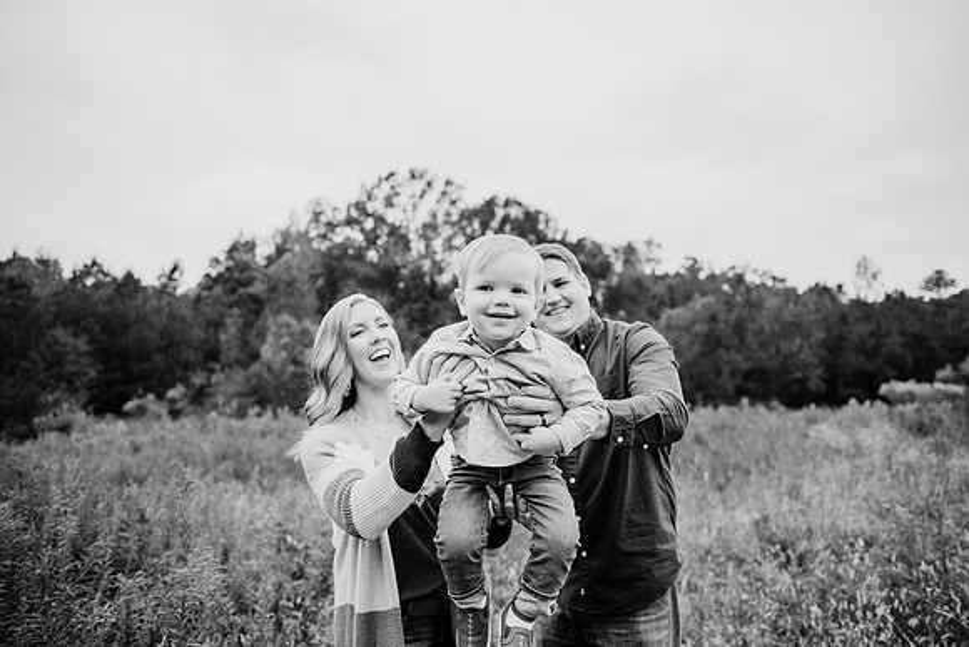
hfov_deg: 73.7
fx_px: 646
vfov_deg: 53.2
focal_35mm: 24
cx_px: 484
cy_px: 324
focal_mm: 24
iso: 125
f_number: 2.2
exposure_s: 1/800
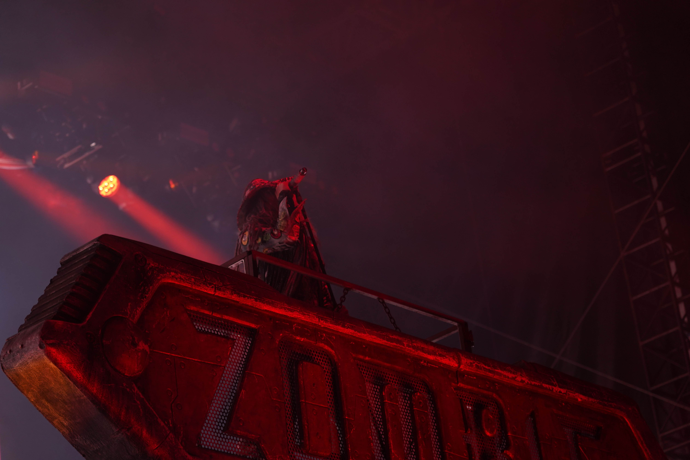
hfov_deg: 19.5
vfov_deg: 13.0
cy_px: 230
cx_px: 345
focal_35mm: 105
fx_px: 2012
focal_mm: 105
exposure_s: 1/125
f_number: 4
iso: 1000
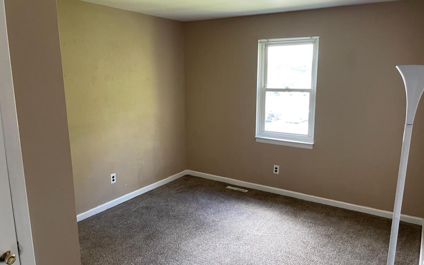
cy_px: 140
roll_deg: +0.5
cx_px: 214
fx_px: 324
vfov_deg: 44.5
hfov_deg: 66.5
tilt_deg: -8.1
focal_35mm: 28
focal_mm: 4.2
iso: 160
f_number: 1.6
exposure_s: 1/60
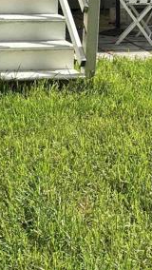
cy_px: -37
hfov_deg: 11.9
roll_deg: -1.9
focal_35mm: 102
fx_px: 730
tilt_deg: -4.1
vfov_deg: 19.9
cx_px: 69
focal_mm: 5.96
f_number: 1.6
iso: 50
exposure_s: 1/2105
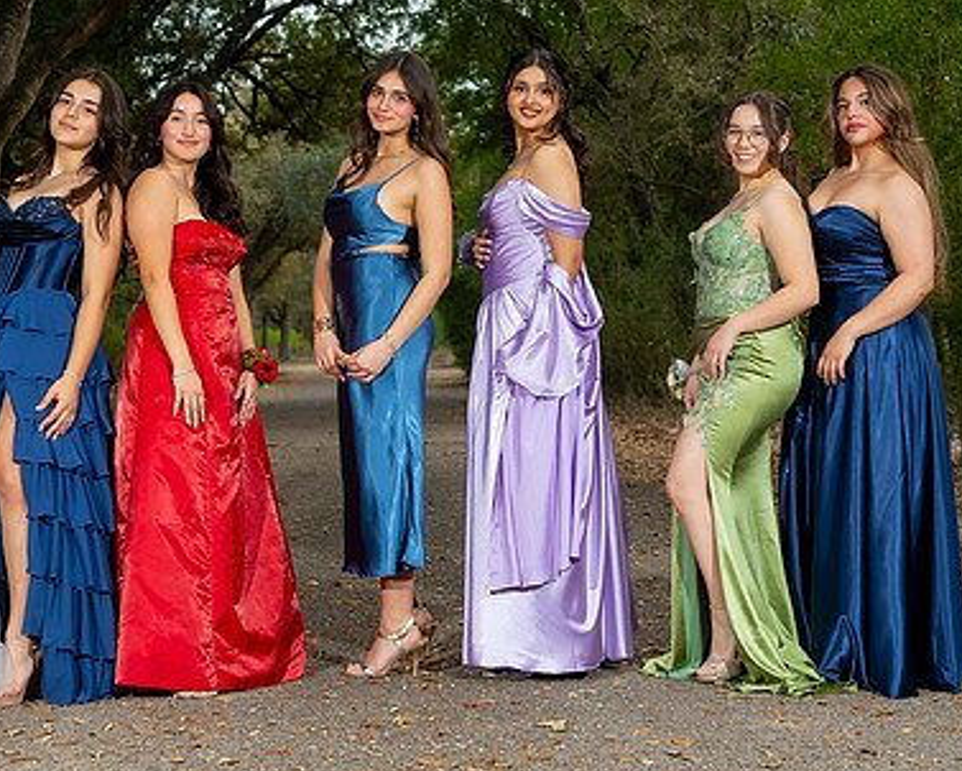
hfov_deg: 25.3
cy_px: 331
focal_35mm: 75
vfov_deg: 20.4
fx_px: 2136
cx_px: 339
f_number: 3.2
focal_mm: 35
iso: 250
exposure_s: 1/200
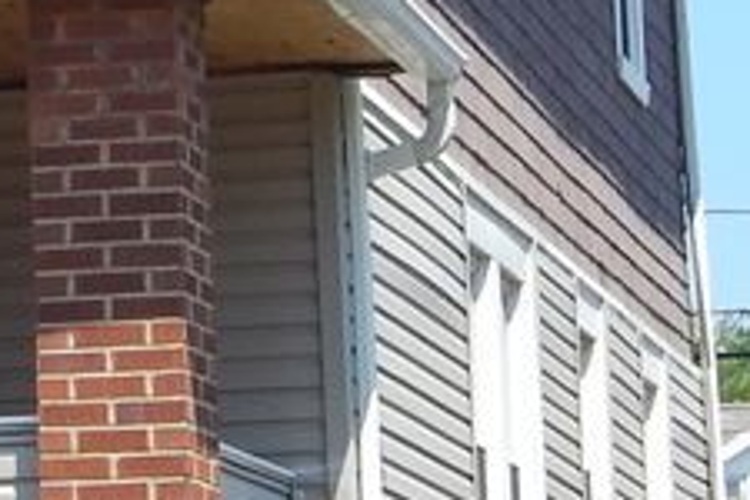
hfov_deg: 7.5
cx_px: -687
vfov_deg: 5.2
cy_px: -5
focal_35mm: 264
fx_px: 5500
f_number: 3.4
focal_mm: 6.8
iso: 125
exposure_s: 1/800
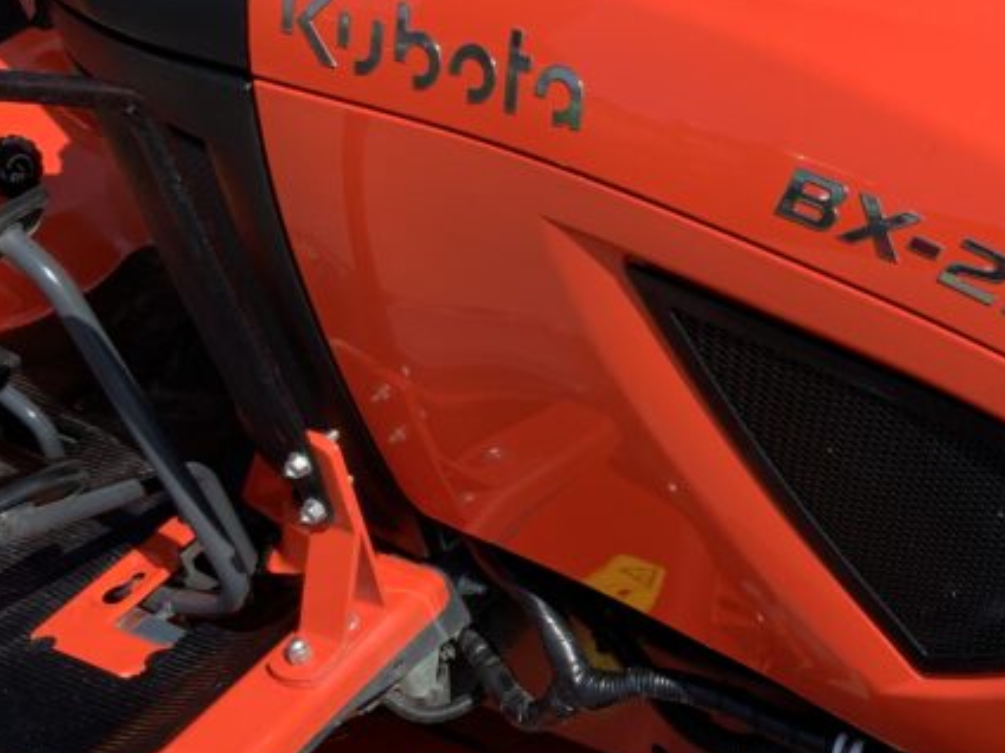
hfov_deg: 26.5
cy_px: 213
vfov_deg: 20.9
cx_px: 974
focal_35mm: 70
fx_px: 2032
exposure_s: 1/1451
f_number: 1.8
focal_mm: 3
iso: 16
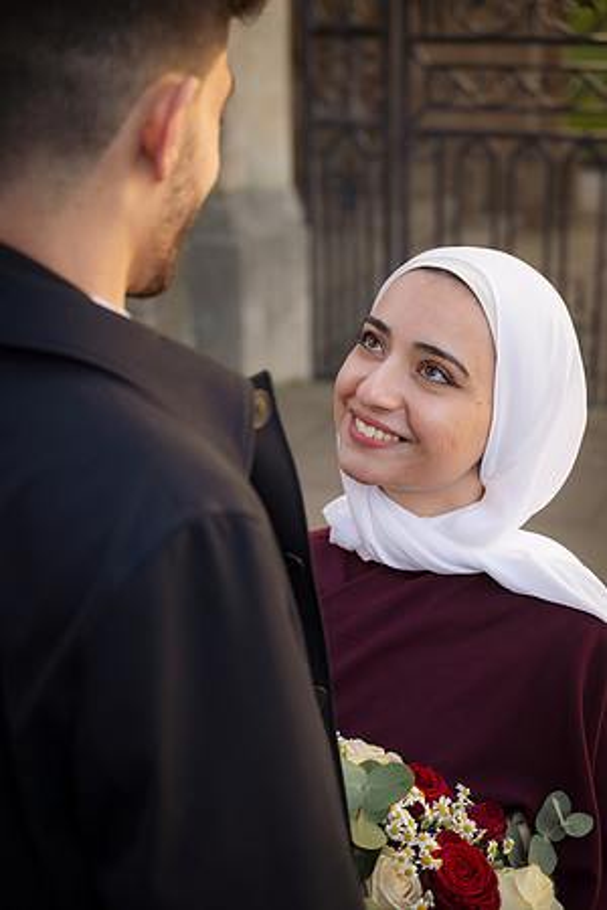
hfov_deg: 21.9
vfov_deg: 32.4
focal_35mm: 62
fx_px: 1568
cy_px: 455
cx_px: 304
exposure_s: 1/160
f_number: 4
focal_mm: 62
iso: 100
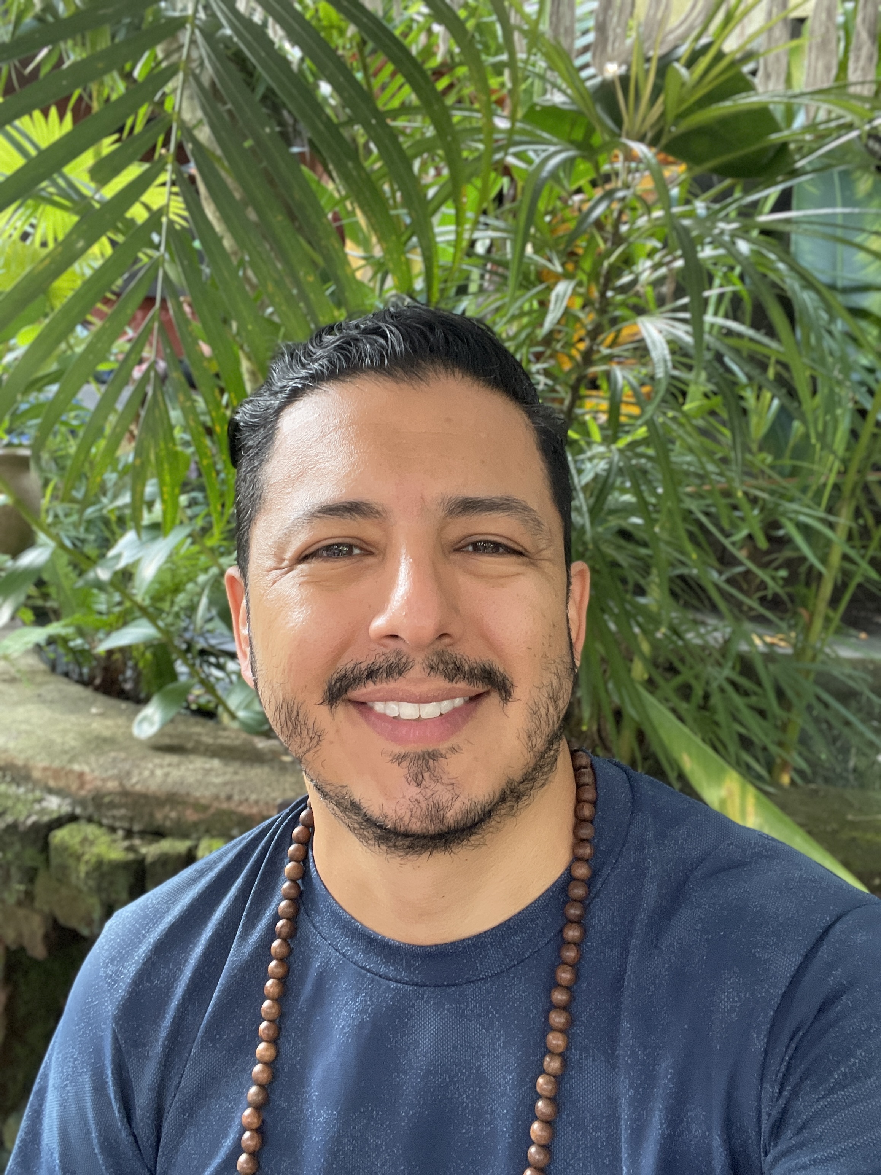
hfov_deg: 46.8
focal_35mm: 30
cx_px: 440
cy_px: 588
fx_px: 1018
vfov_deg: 60.0
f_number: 2.2
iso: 400
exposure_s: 1/59
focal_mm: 2.71
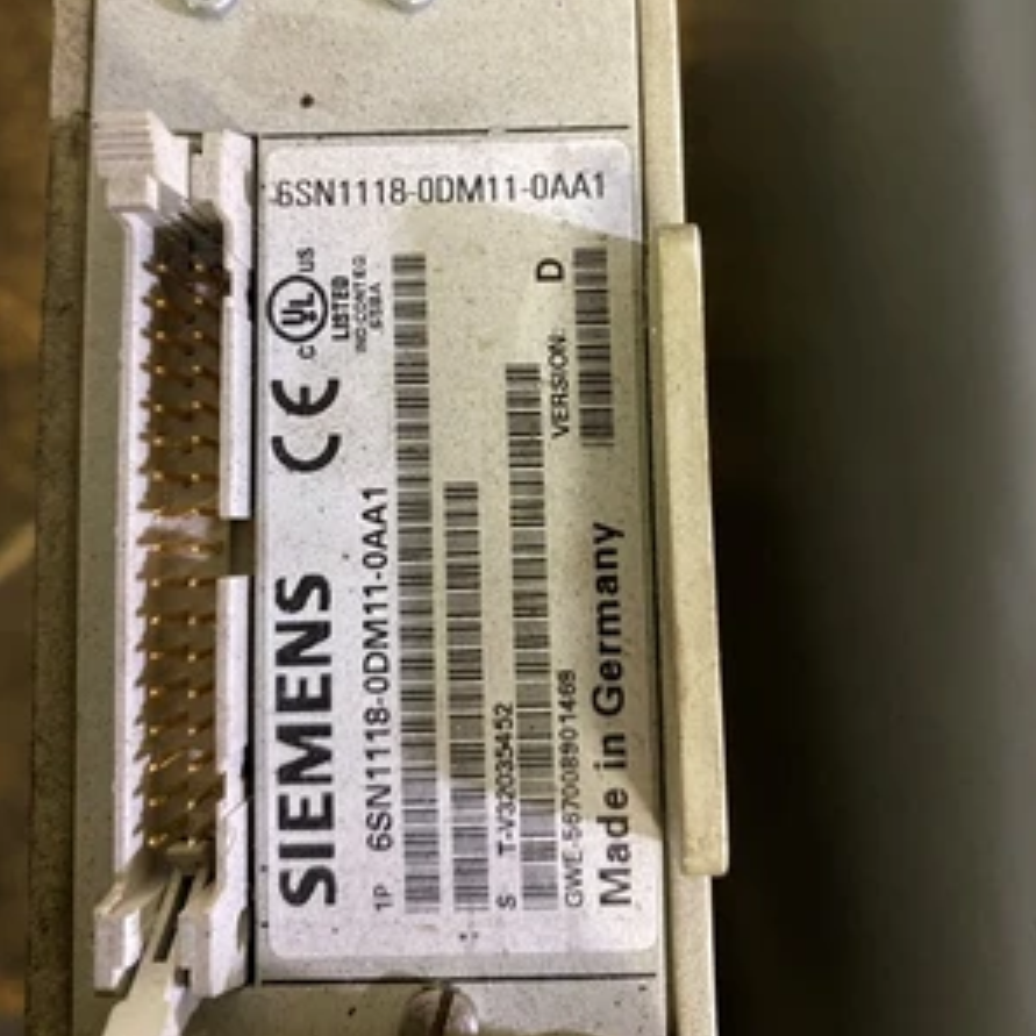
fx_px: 1050
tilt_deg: -84.3
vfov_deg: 52.3
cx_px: 520
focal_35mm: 31
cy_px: 436
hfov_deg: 52.5
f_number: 1.8
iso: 500
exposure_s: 1/30
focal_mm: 4.25
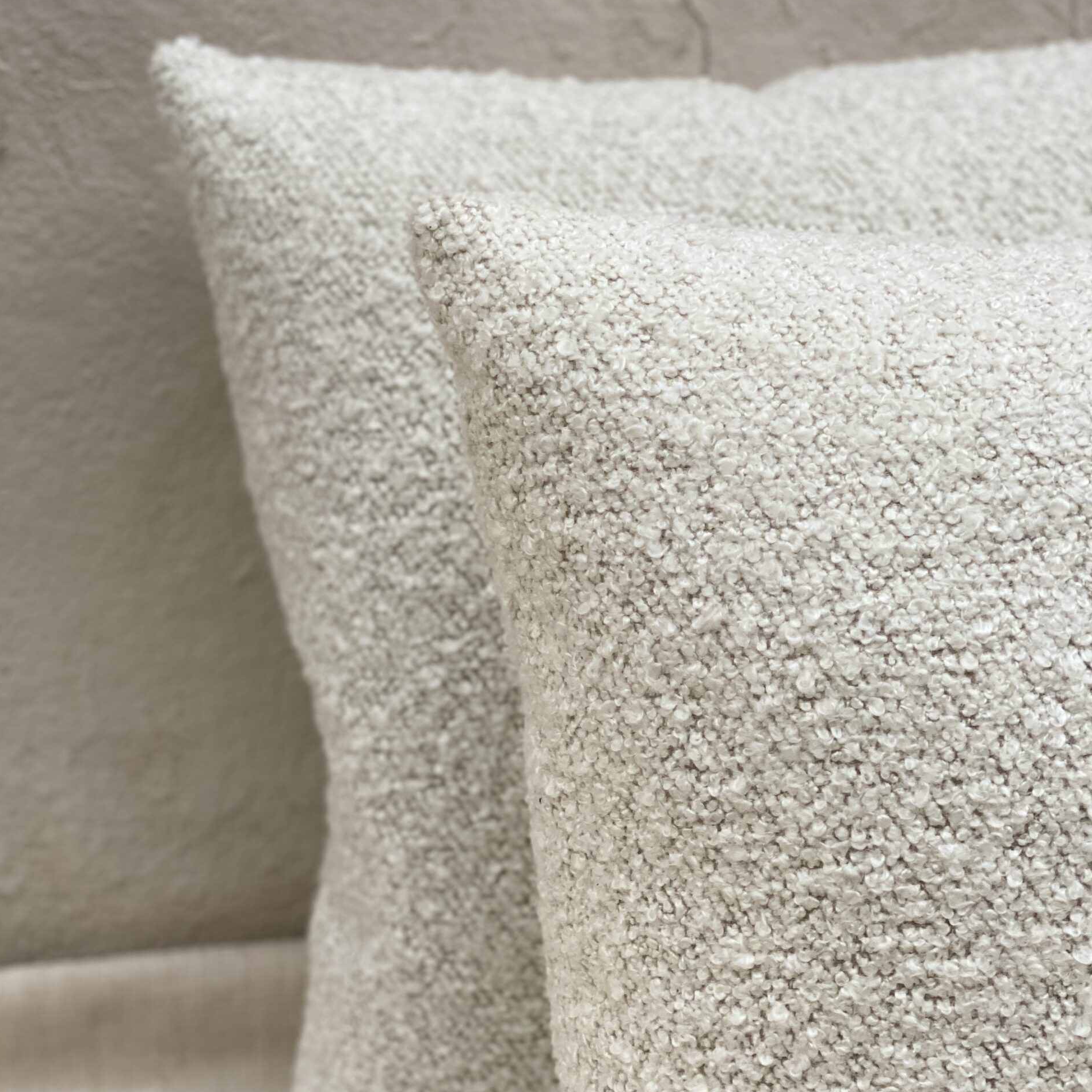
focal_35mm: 62
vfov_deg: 27.6
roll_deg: -0.3
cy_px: 398
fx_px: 2213
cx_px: 540
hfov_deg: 27.7
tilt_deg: -20.3
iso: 80
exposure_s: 1/122
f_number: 2
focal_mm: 6
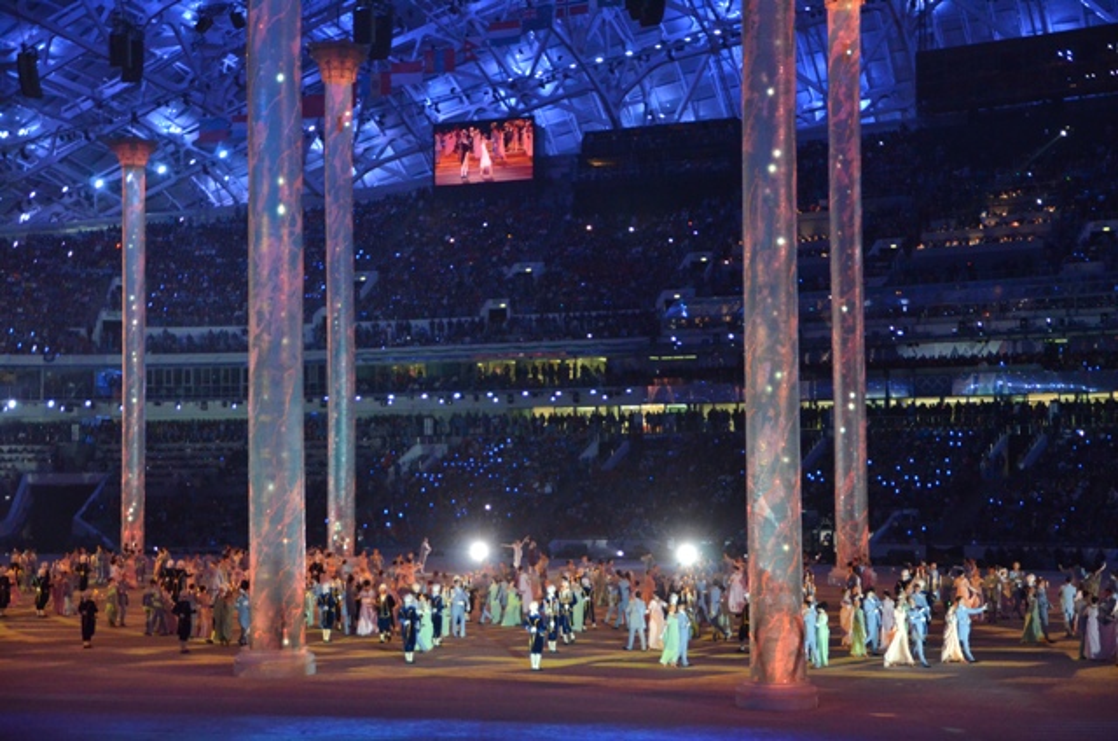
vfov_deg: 23.7
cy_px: 370
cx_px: 559
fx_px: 1767
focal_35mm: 57
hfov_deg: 35.1
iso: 3200
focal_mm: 38
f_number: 3.5
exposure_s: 1/160
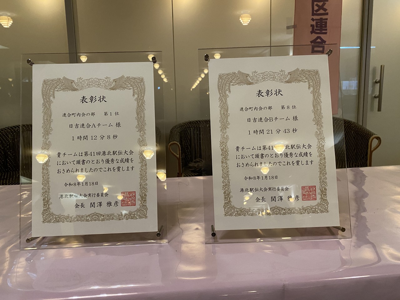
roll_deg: +1.5
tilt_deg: -12.1
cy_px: 150
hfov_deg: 67.3
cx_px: 200
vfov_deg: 53.1
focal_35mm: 26
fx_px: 300
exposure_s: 1/50
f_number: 1.8
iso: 320
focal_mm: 4.25
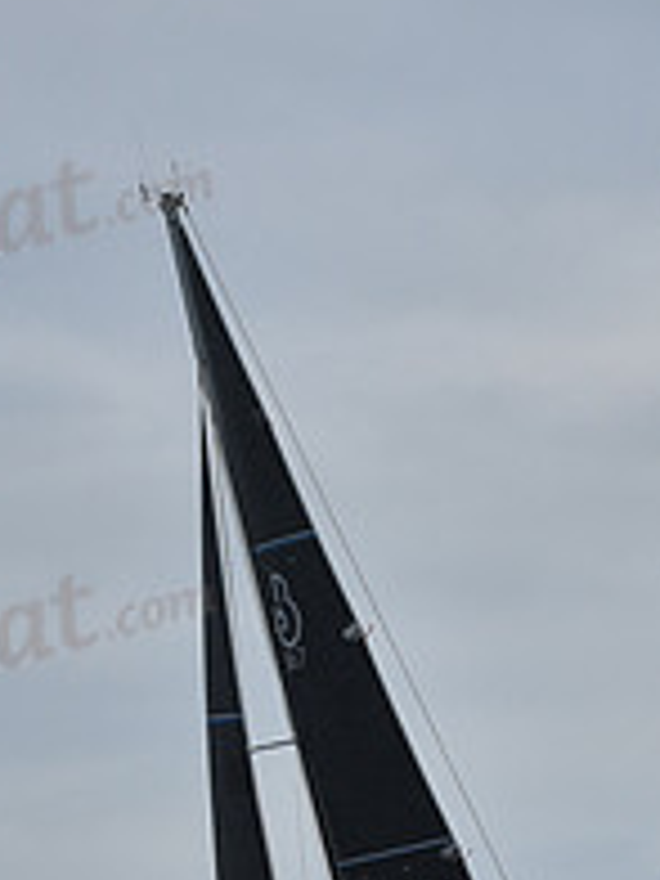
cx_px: 447
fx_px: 5059
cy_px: 835
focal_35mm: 199
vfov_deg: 9.9
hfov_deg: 7.5
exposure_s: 1/800
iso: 400
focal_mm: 70
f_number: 6.3
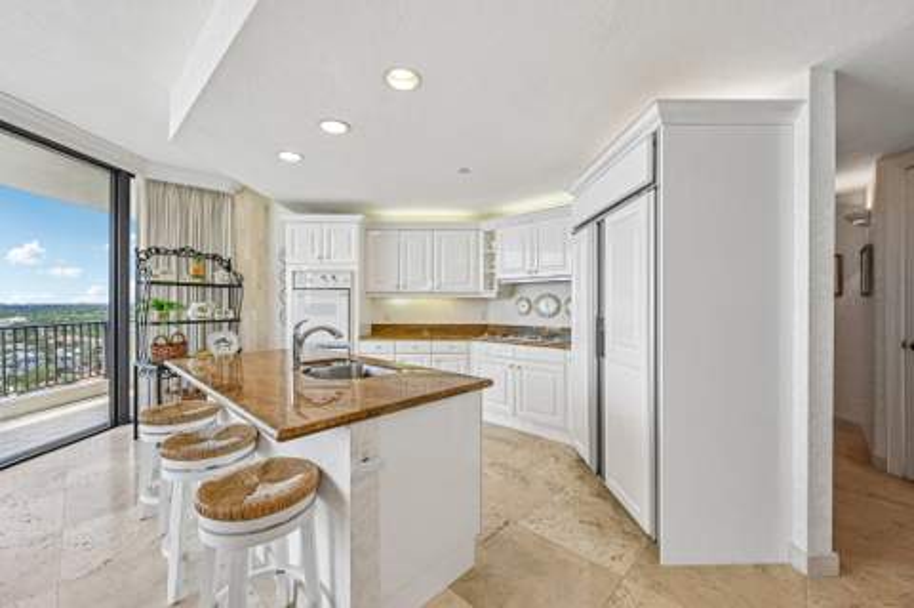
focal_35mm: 14
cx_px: 457
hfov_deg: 104.3
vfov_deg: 81.1
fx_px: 355
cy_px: 304
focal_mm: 14
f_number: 8
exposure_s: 1/800
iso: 2500
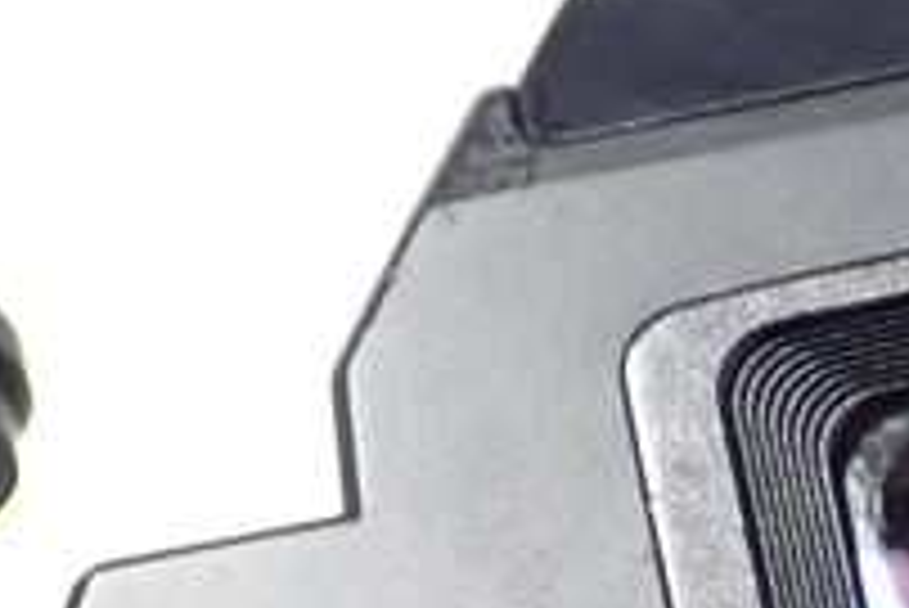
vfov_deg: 5.7
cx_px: 1606
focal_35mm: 235
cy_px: 1351
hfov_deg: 8.4
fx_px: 5938
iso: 400
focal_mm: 6.86
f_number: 2.7
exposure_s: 1/40
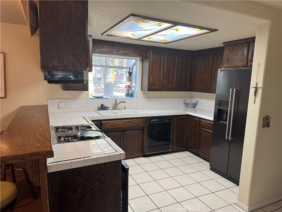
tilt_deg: -8.5
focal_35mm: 24
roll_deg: -2.4
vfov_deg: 56.8
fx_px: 196
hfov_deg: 71.6
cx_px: 141
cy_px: 106
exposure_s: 1/60
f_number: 1.78
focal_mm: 6.76
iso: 160
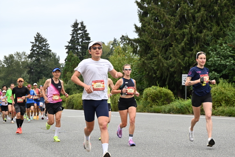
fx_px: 685
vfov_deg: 13.0
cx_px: 135
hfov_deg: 19.4
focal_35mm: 105
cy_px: 80
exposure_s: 1/125
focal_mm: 91
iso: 500
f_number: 6.3
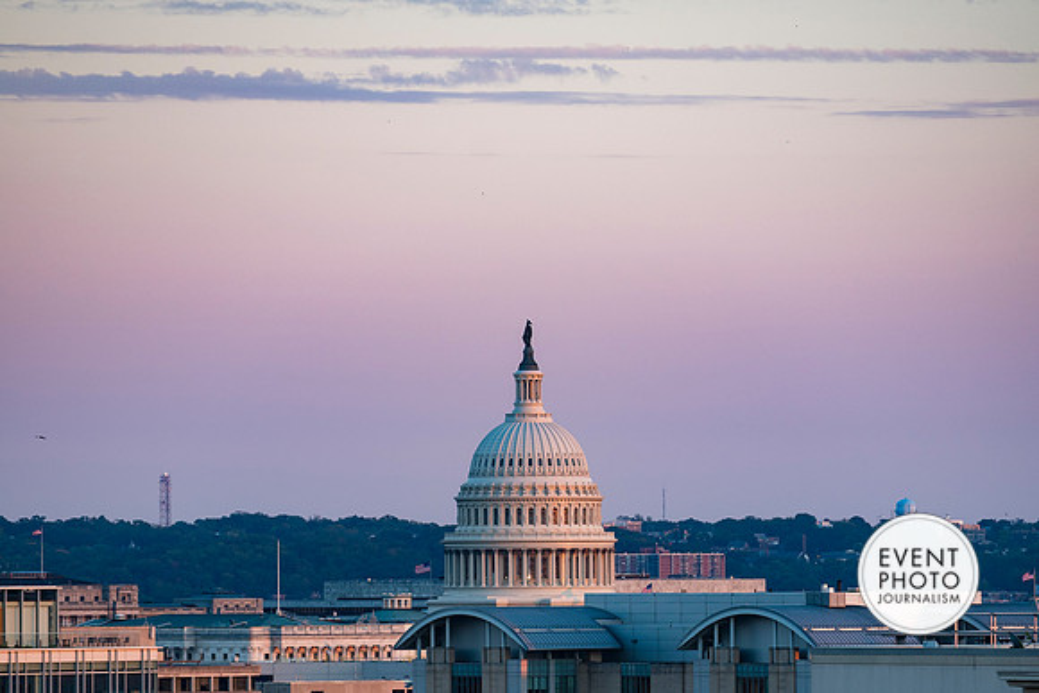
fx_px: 5773
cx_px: 520
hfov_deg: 10.3
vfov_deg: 6.9
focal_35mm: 200
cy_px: 346
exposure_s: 1/320
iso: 400
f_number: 4
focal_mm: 200
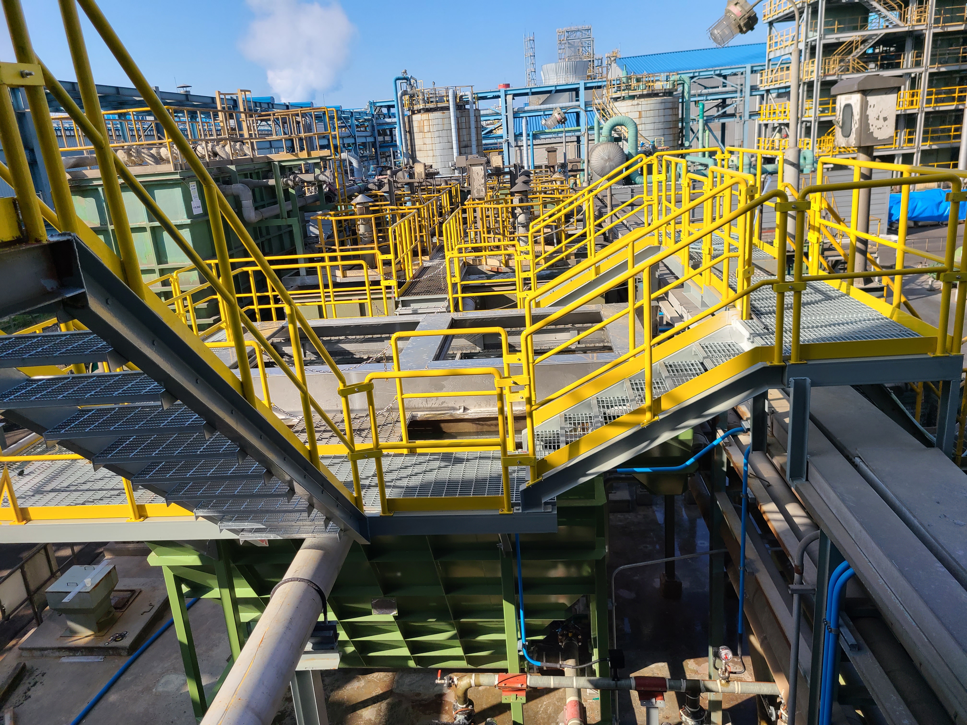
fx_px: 726
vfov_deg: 53.1
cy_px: 362
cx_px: 484
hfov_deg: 67.3
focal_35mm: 26
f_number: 1.8
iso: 40
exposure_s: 1/1533
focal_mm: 5.4
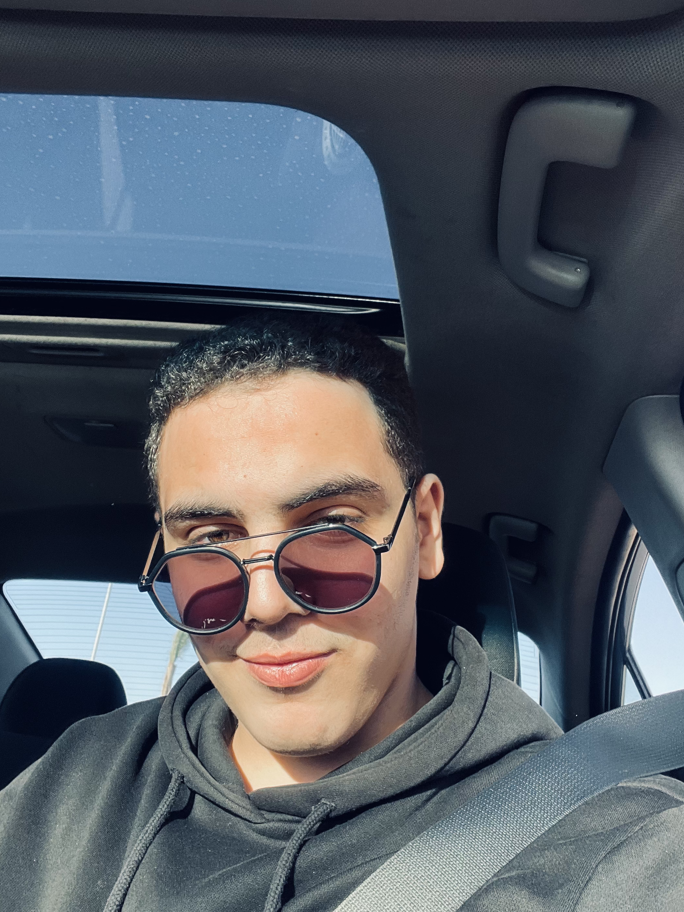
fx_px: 869
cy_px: 455
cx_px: 337
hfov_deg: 42.9
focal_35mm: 33
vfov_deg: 55.4
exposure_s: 1/311
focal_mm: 2.71
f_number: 2.2
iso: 25
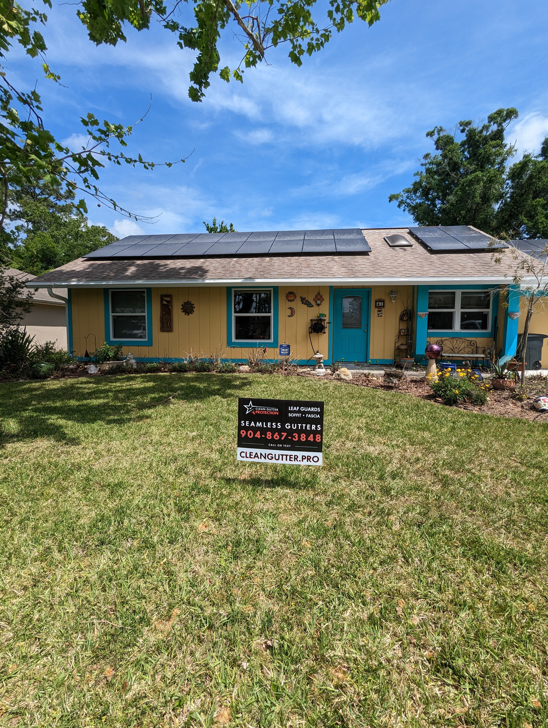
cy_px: 364
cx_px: 274
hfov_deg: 78.2
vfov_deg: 94.4
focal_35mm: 16
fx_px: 337
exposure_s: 1/1368
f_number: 2.2
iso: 49
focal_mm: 2.35
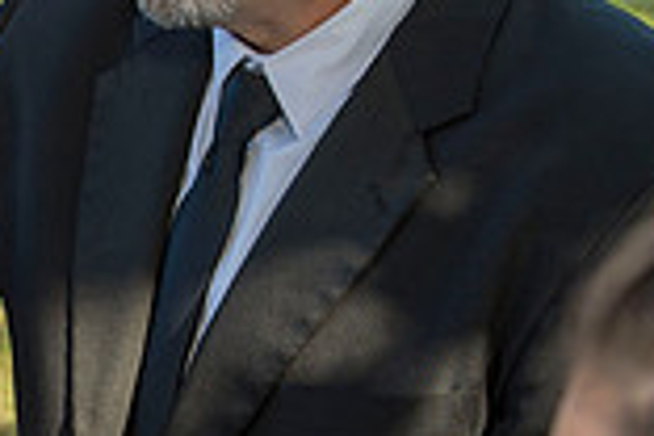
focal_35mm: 119
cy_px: 394
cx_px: -46
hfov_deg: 16.7
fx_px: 2162
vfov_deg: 11.4
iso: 200
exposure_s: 1/500
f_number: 4.5
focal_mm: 32
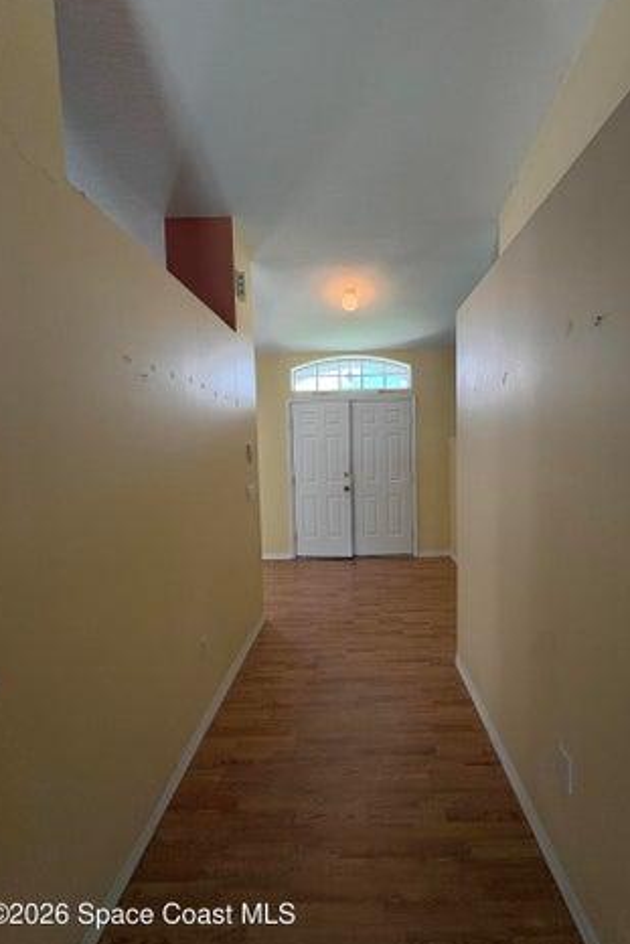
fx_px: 393
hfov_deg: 77.1
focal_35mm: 15
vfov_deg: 100.4
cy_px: 472
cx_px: 350
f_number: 2.2
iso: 250
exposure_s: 1/120
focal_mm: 2.22
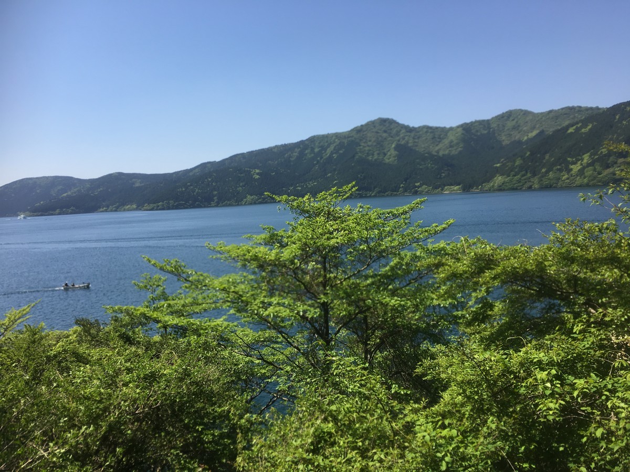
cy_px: 236
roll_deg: +3.6
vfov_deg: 48.2
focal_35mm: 29
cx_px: 315
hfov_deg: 61.7
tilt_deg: -4.2
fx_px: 528
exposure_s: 1/1304
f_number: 2.2
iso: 25
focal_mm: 4.15
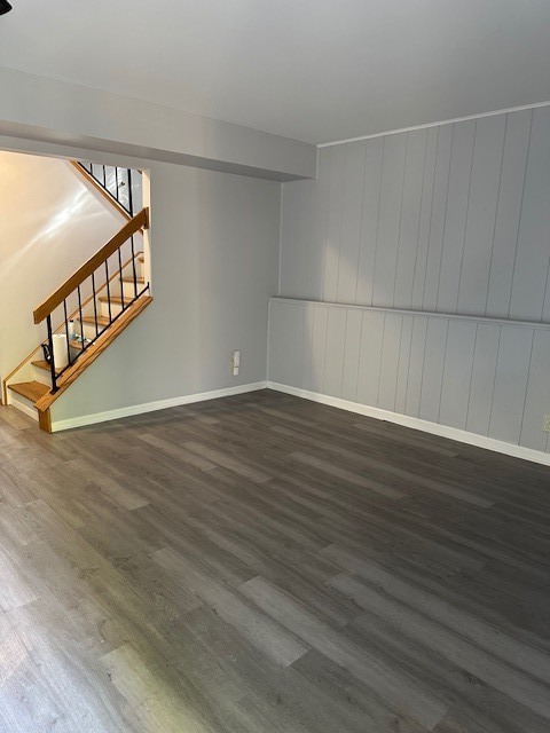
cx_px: 275
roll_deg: -1.6
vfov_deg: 71.6
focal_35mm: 24
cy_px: 366
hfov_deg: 56.8
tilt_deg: -10.7
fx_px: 508
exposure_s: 1/60
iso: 320
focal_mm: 6.86
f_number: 1.78
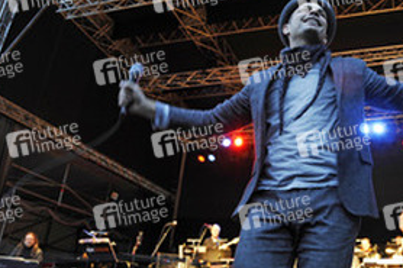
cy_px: 104
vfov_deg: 34.0
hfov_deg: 48.0
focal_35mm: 39
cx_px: 295
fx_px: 436
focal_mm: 24
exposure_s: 1/100
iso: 1000
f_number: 2.8
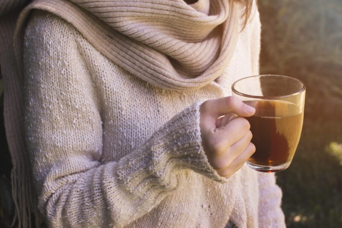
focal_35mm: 52
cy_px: 114
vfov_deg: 25.7
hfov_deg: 37.9
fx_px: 499
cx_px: 171
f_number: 4.5
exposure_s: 1/400
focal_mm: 35
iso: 500
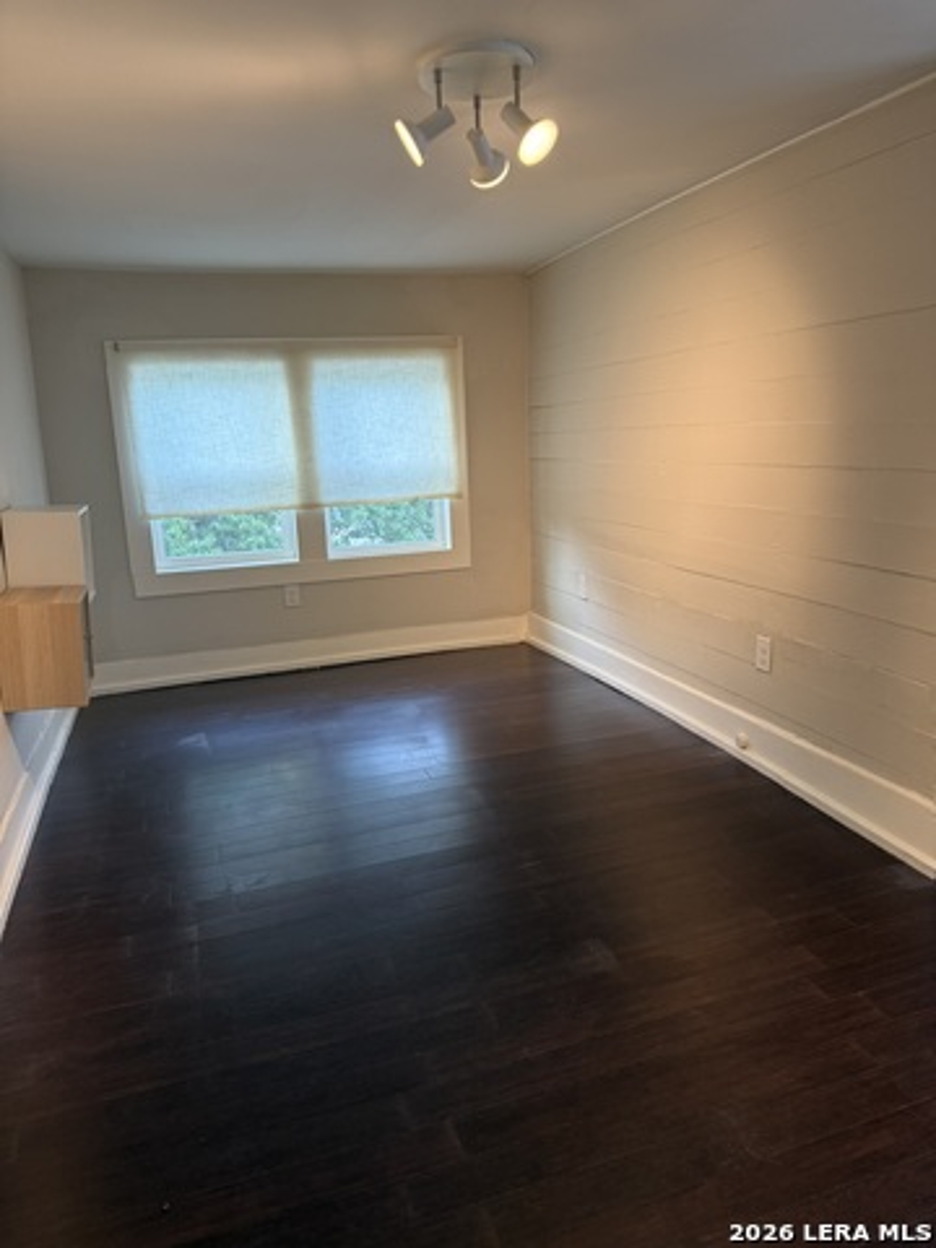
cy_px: 624
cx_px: 468
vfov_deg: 71.6
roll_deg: +2.2
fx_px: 865
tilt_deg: -12.4
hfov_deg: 56.8
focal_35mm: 24
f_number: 1.78
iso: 160
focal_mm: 6.76
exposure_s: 1/60
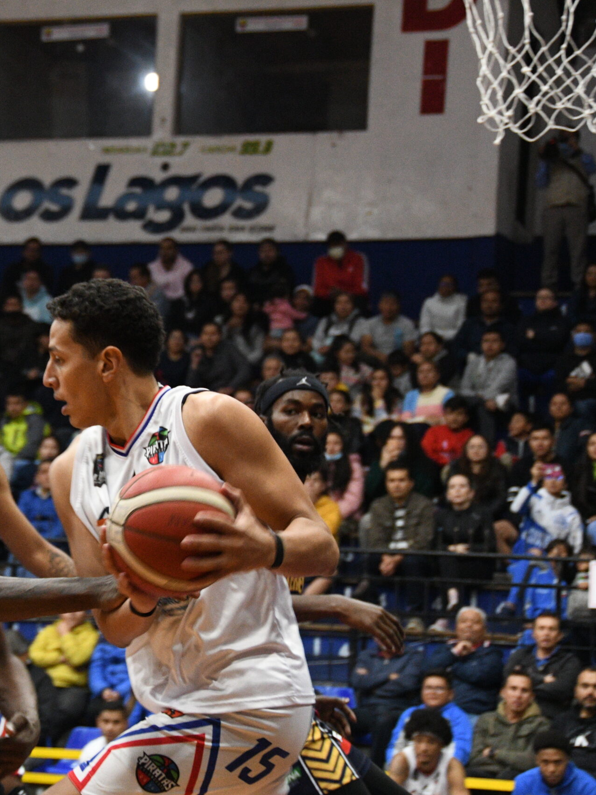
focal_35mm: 135
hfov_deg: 10.9
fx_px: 3099
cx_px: 59
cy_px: 396
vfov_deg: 14.6
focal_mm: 62
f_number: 5.6
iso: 4000
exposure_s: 1/200
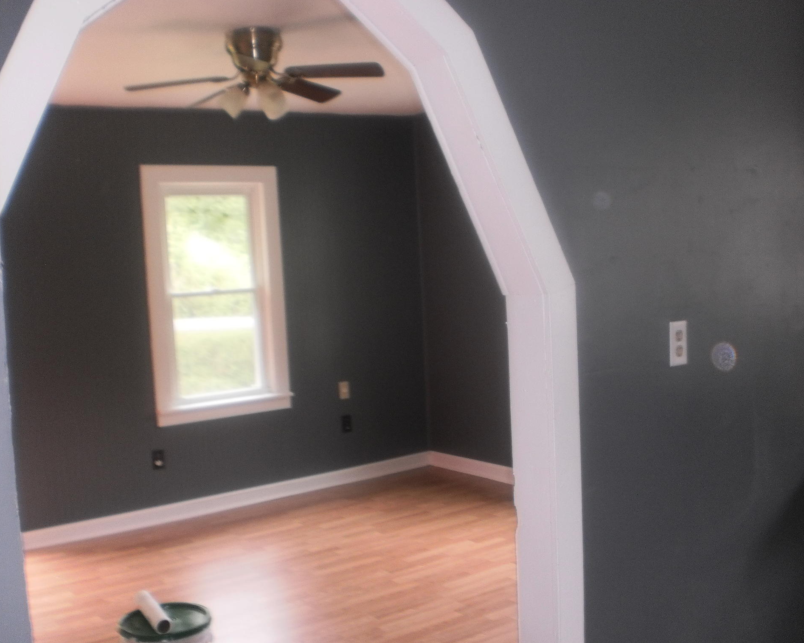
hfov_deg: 47.9
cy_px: 325
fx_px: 904
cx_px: 396
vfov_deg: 39.2
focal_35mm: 38
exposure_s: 1/30
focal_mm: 6.3
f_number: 3.1
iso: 125
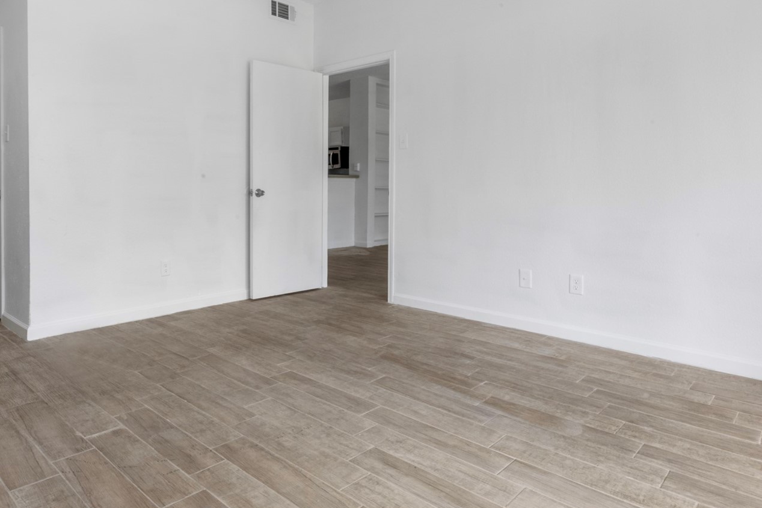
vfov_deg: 52.4
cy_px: 182
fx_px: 508
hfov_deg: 72.8
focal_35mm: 24
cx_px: 297
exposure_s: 1/2
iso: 250
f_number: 9
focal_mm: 14
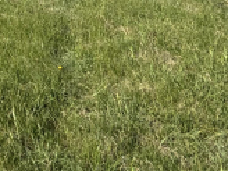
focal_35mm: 57
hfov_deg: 24.5
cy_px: -107
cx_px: -131
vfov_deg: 20.6
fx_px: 375
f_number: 2.2
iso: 50
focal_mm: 2.22
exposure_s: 1/2494
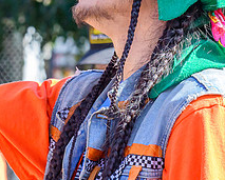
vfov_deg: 3.0
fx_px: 3414
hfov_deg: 3.8
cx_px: 173
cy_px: -32
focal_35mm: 512
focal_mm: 95
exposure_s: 1/400
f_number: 8
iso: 640
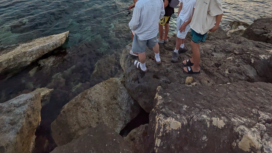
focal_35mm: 21
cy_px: -15
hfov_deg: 83.8
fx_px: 151
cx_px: 136
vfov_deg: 42.2
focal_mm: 1.85
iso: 51
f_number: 2.2
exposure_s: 1/1815
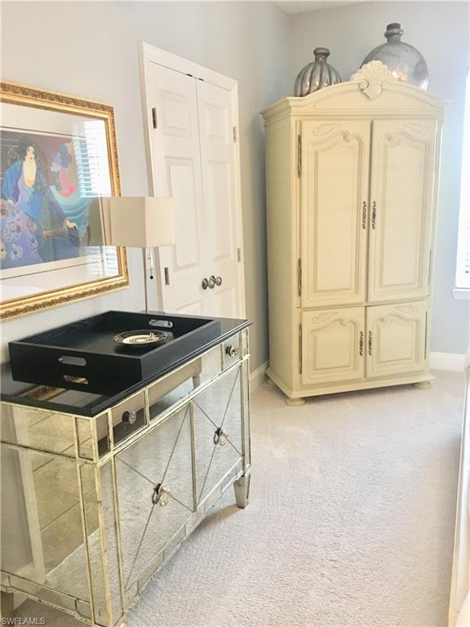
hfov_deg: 48.2
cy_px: 314
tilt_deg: -11.6
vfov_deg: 61.7
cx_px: 235
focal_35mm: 29
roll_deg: +2.4
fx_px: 525
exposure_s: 1/15
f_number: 2.2
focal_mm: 4.15
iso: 80
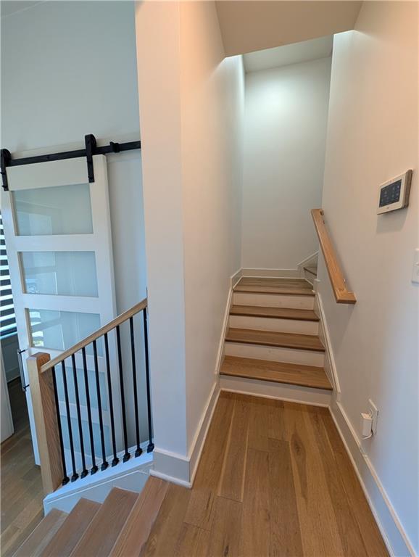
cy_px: 278
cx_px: 210
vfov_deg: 110.5
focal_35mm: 12
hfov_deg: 94.6
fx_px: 193
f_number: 1.7
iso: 148
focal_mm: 2.02
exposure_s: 1/60
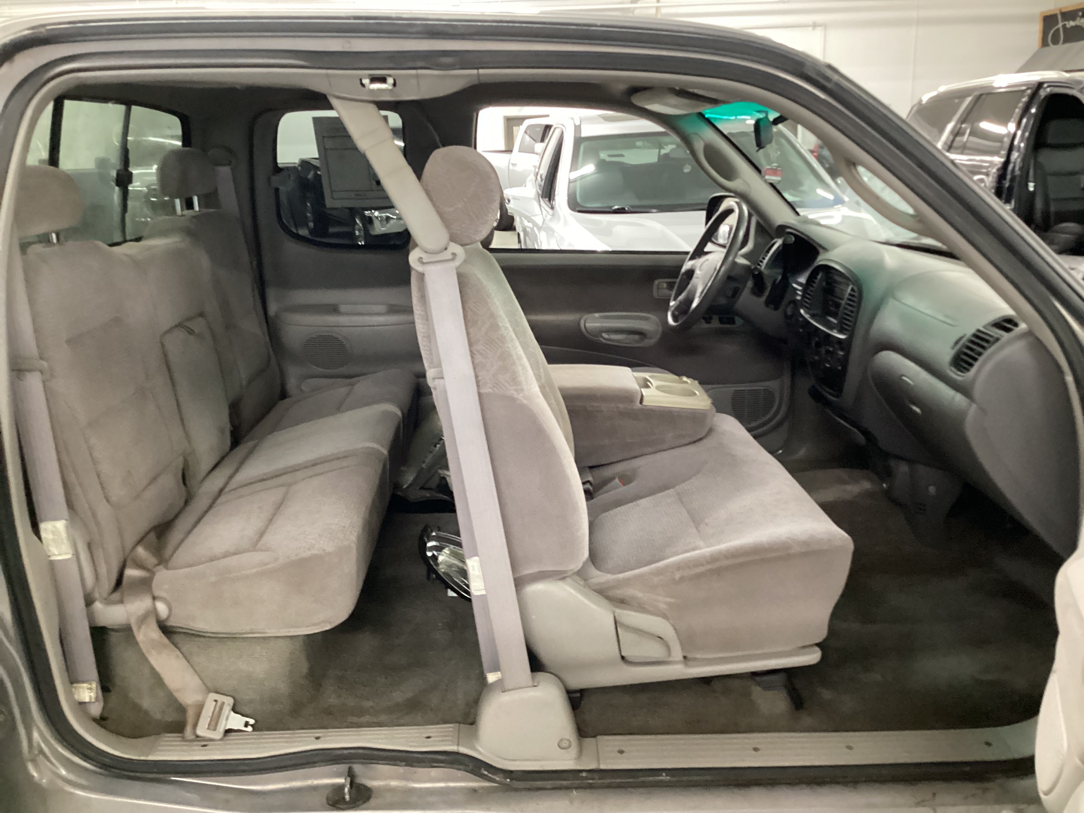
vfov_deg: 45.4
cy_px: 406
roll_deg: +1.7
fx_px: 971
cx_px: 542
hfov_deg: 58.4
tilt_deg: -15.9
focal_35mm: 31
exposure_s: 1/30
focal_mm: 3.3
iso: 640
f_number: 2.4
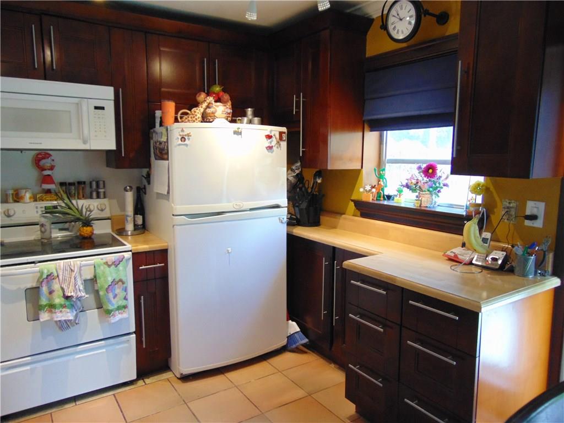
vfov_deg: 54.9
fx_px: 407
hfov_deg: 69.4
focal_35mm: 25
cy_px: 212
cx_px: 282
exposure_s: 1/30
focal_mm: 4.5
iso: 320
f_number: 3
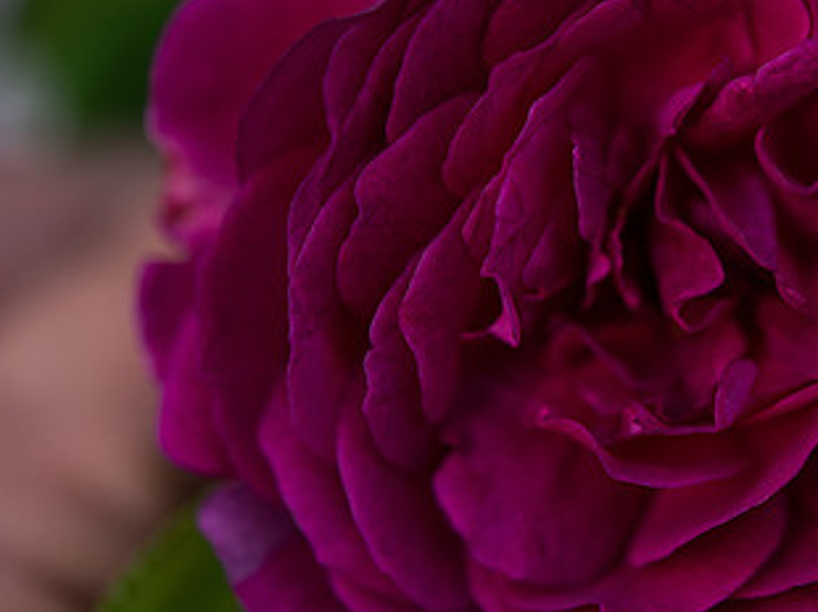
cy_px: 270
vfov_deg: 13.7
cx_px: 718
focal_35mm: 108
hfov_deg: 18.0
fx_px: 2550
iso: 400
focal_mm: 60
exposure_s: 1/60
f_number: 4
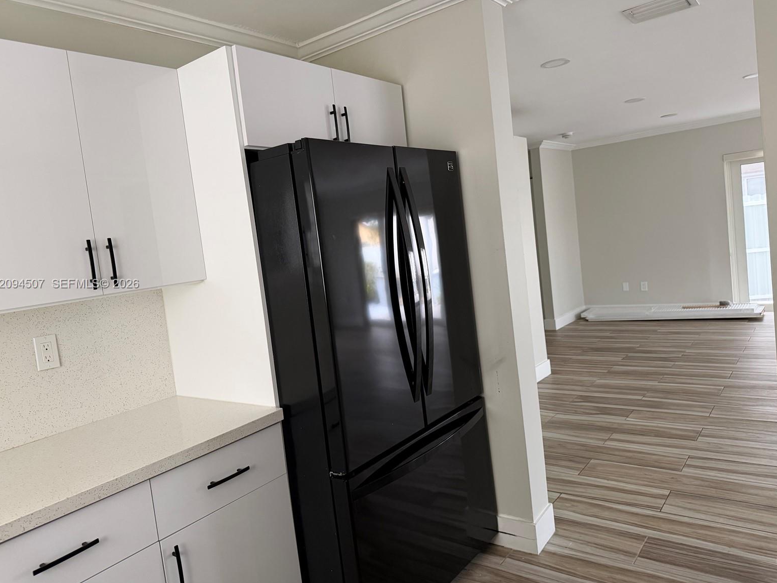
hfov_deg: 69.4
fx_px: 561
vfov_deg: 54.9
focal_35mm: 25
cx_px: 386
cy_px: 284
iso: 320
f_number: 1.78
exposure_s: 1/60
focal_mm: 6.76
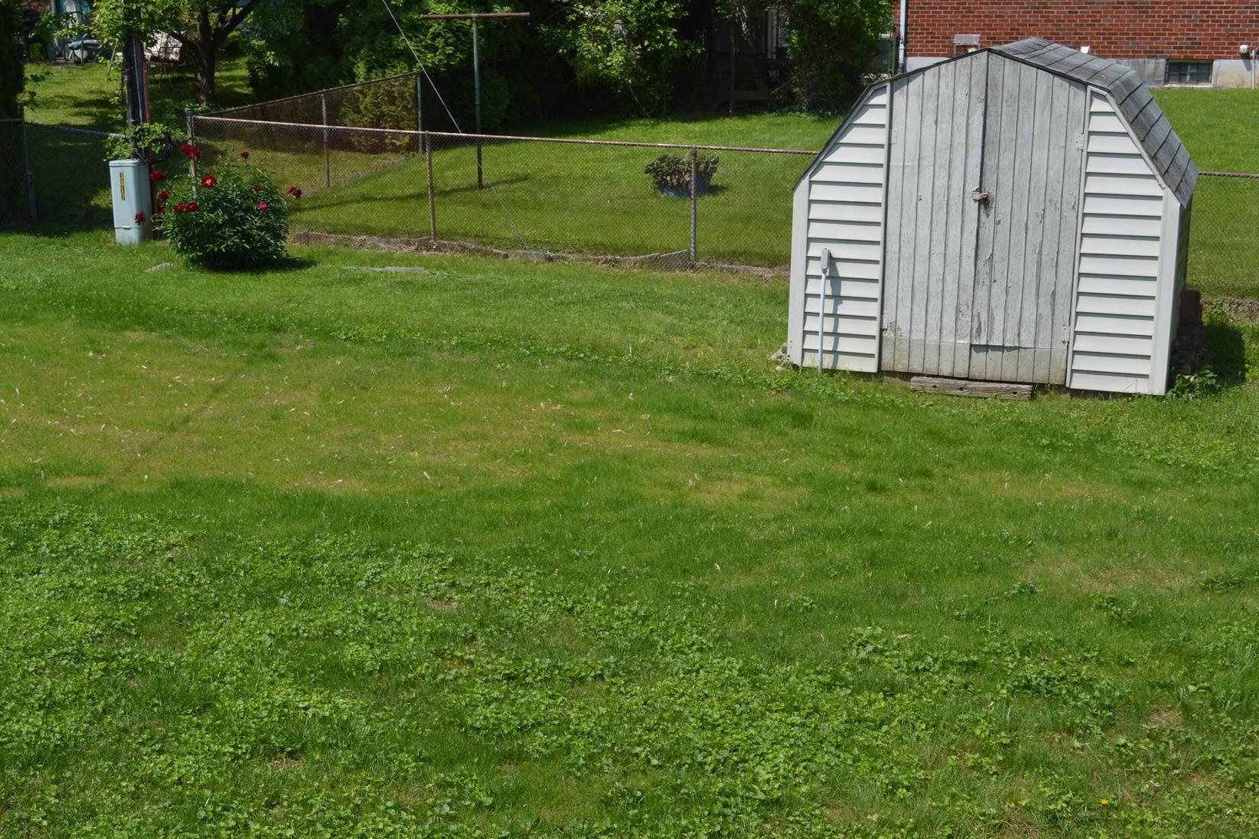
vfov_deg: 29.8
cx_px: 552
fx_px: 1574
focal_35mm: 45
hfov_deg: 43.5
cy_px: 482
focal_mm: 24
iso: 100
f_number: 6.3
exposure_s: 1/160
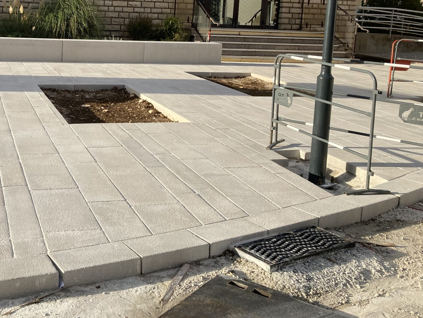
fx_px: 562
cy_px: 80
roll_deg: -2.6
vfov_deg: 31.0
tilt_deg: -6.1
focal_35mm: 46
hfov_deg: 39.7
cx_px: 88
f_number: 1.8
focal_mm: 3.99
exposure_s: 1/1263
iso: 20
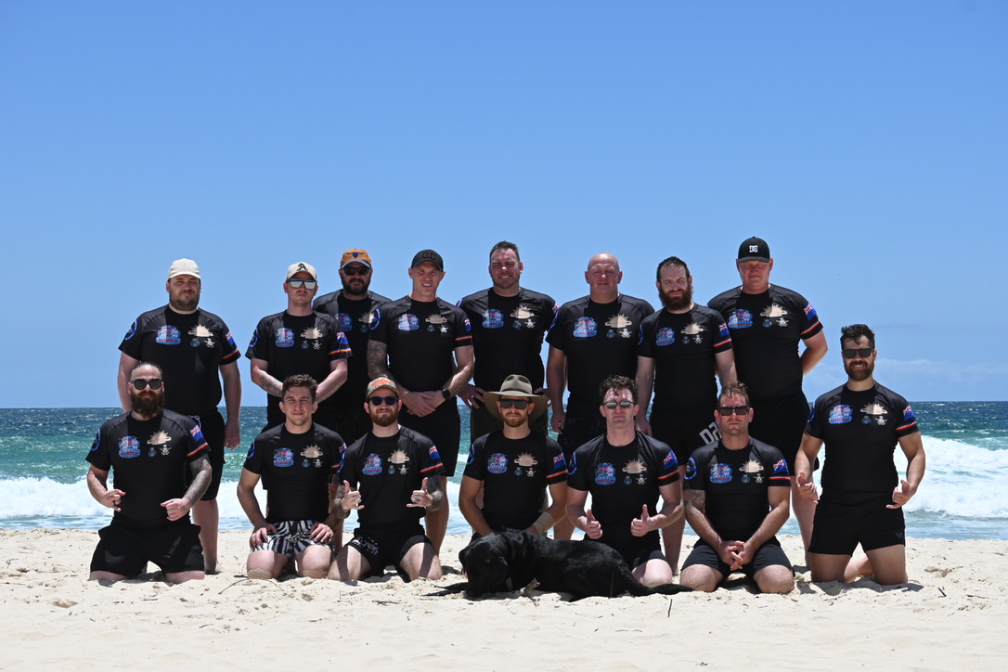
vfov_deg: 15.2
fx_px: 2520
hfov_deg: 22.6
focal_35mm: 90
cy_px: 336
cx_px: 504
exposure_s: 1/500
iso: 100
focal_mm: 60
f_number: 8
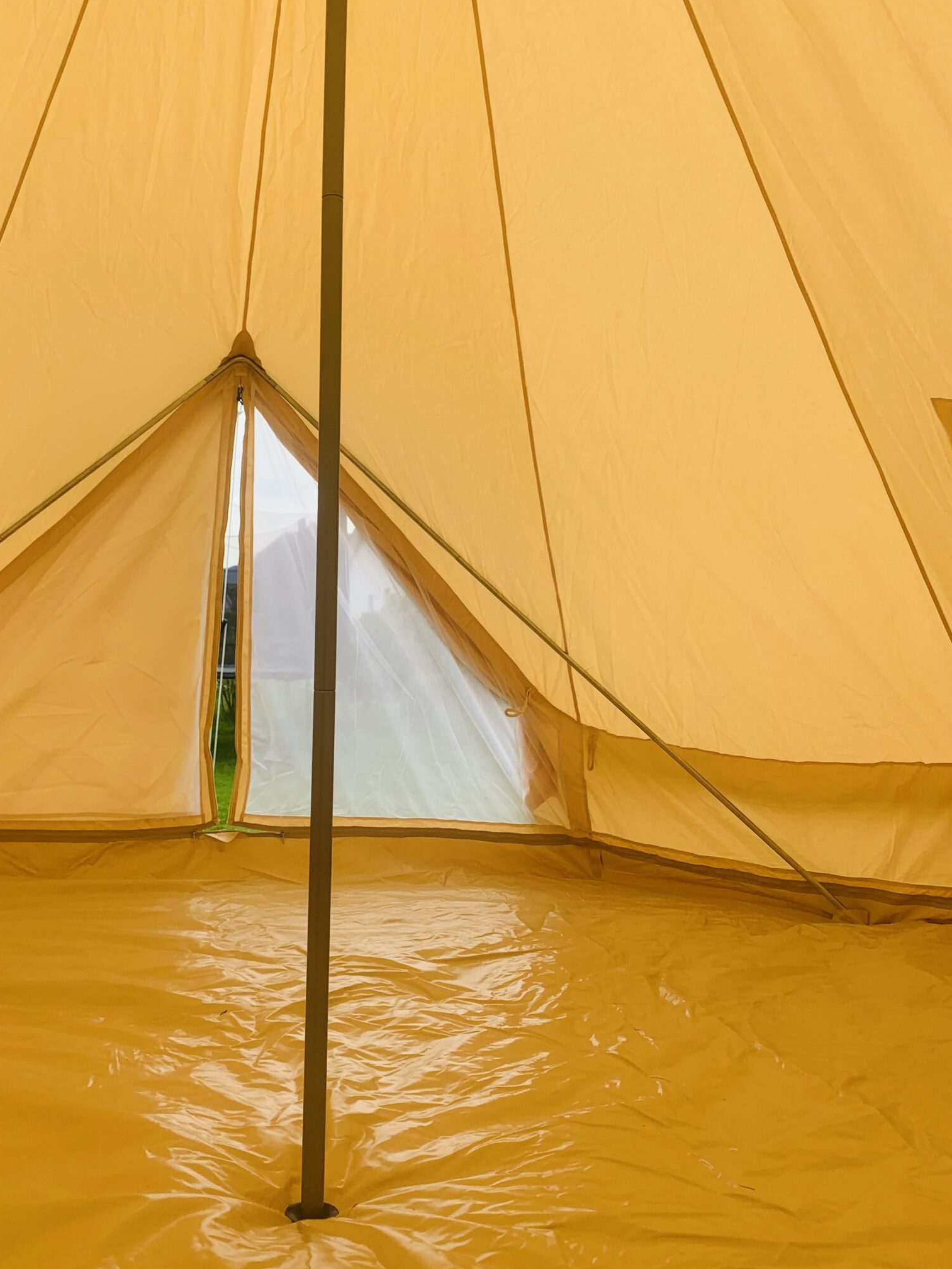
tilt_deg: +2.7
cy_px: 580
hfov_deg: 42.7
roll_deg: -0.1
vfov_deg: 55.3
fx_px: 1210
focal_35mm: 33
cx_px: 379
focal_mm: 4.25
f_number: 1.8
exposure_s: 1/471
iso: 25
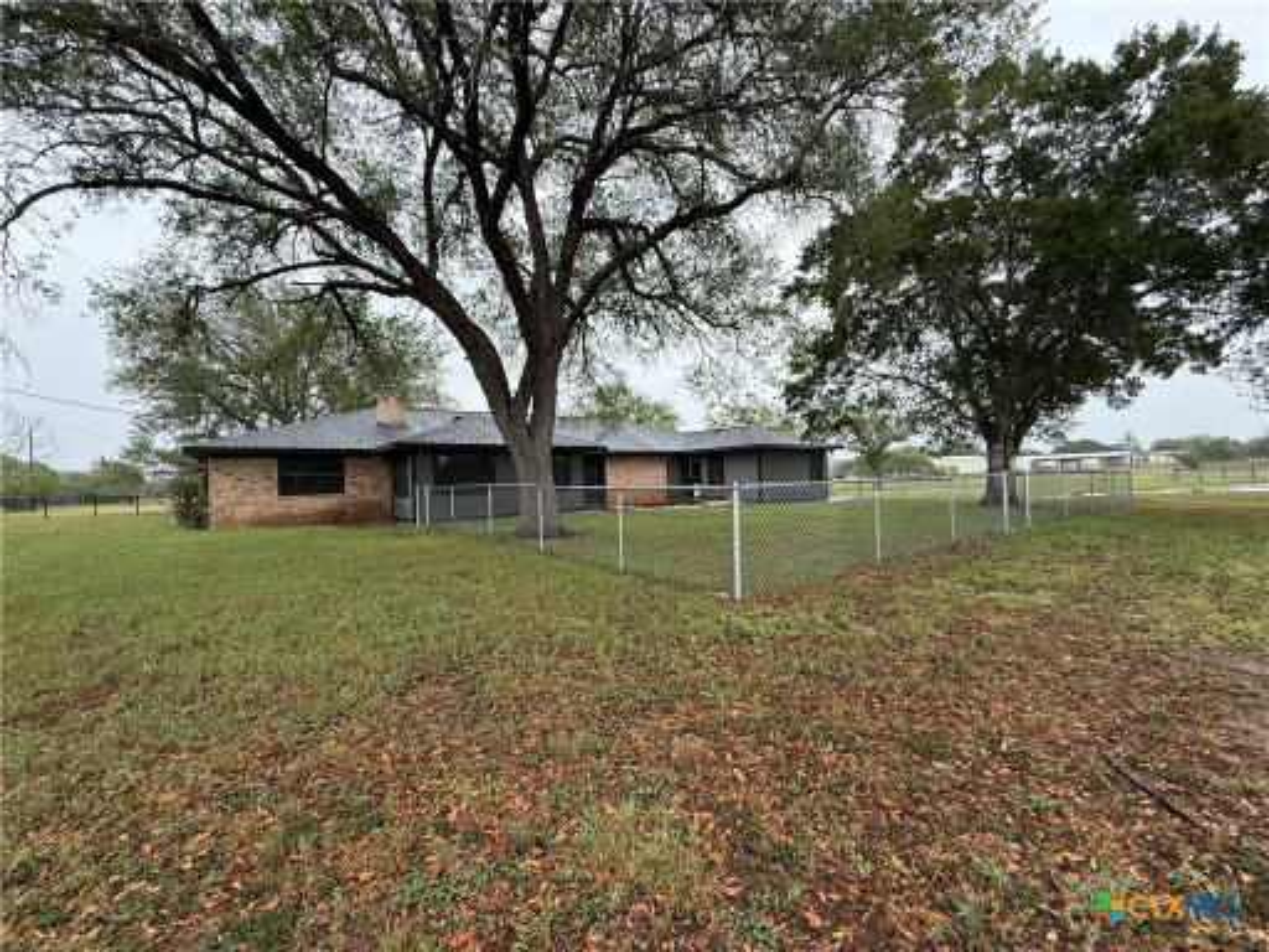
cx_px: 634
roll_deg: +1.8
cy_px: 476
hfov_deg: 102.1
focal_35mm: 14
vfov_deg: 85.7
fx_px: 513
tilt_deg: -0.1
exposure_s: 1/760
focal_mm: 2.22
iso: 50
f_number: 2.2
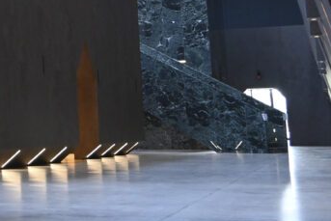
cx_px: -72
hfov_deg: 22.2
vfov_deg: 15.8
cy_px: -19
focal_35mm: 84
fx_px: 773
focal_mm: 18
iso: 2500
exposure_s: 1/125
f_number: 3.5
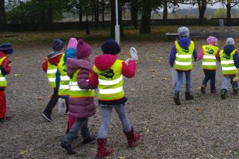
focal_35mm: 62
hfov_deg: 31.1
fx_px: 411
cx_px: 208
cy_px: 9
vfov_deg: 21.3
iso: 200
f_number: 4.5
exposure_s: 1/180
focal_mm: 20
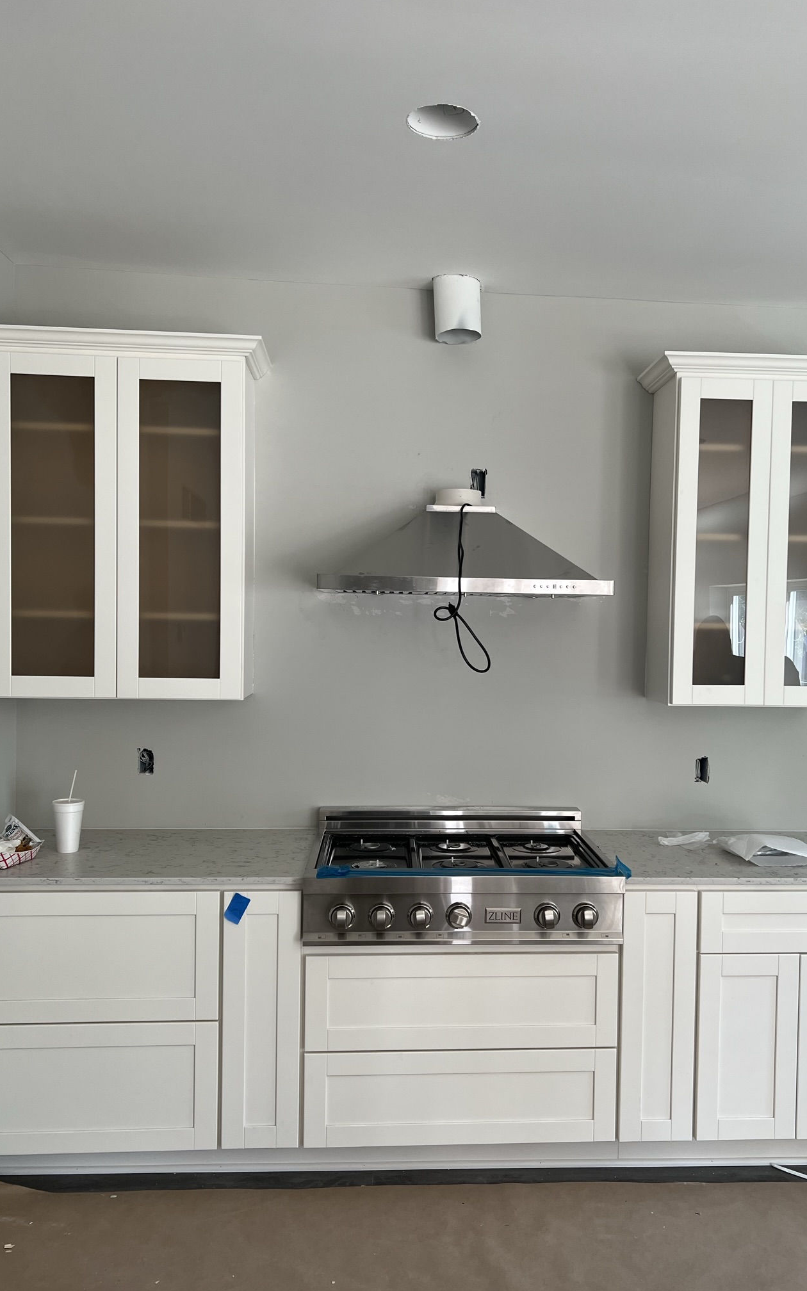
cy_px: 647
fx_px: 985
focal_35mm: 28
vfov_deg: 66.5
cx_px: 443
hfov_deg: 44.5
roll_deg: +0.1
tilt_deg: -1.3
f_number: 1.5
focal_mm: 5.7
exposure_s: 1/121
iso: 64
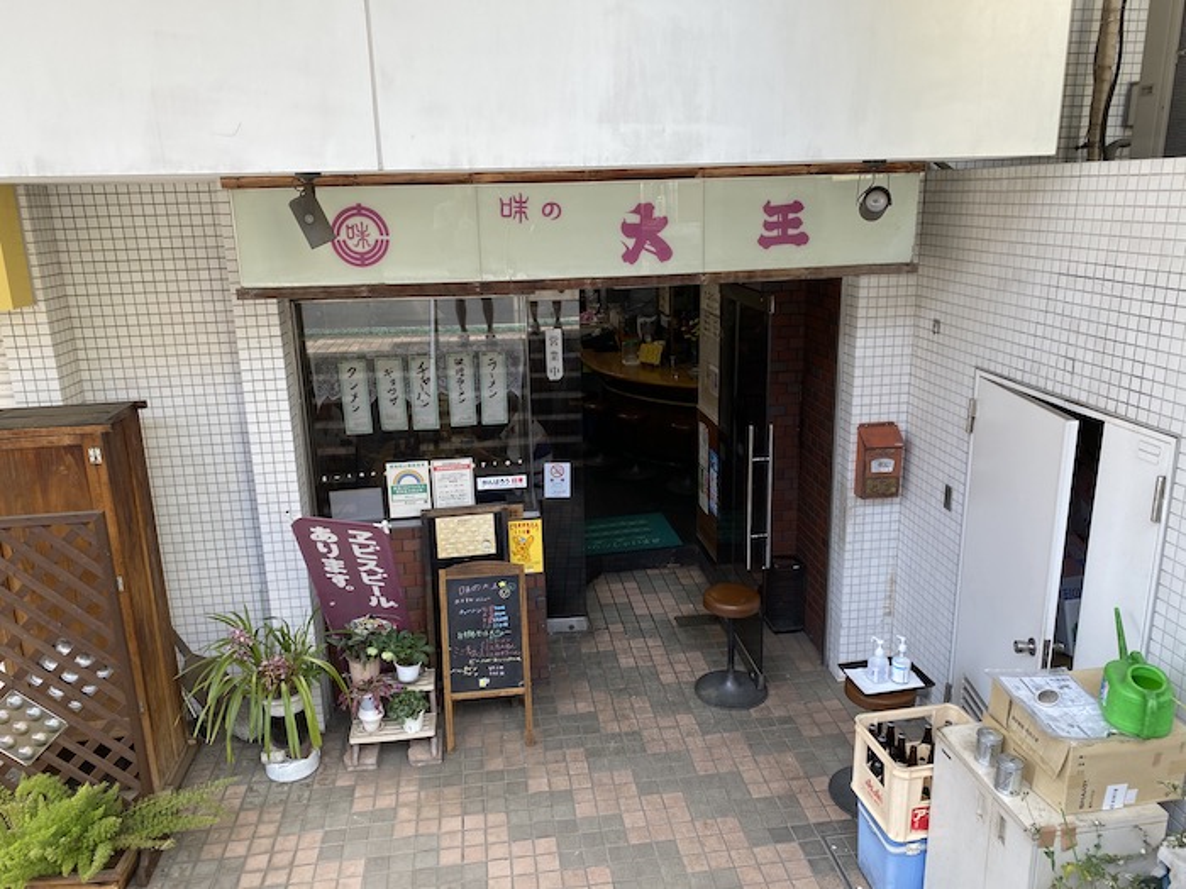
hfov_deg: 67.3
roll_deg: +0.0
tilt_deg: -13.0
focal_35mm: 26
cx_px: 593
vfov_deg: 53.1
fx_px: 891
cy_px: 444
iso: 32
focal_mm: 4.25
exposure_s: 1/173
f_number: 1.8
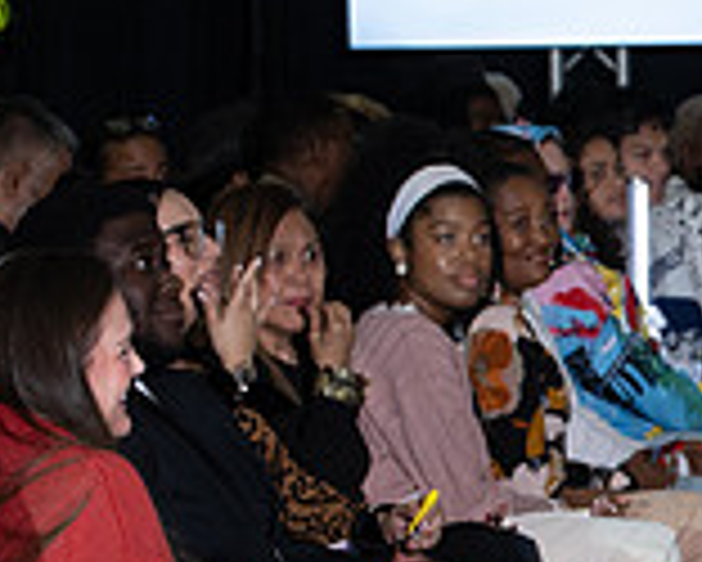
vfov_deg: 5.7
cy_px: 528
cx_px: 1274
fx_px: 5655
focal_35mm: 272
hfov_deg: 6.9
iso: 1250
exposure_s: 1/160
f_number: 5
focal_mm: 78
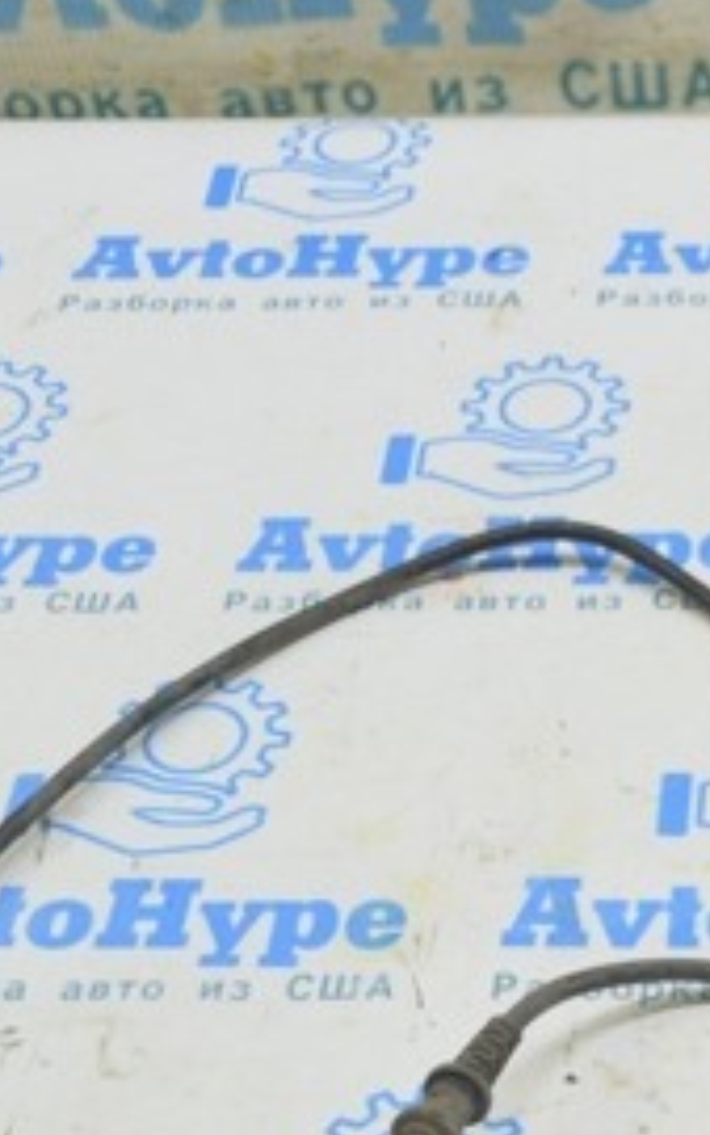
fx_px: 2907
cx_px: 874
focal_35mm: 94
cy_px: 763
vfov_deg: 22.0
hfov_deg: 13.5
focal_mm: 26
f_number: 5.6
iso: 400
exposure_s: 1/20
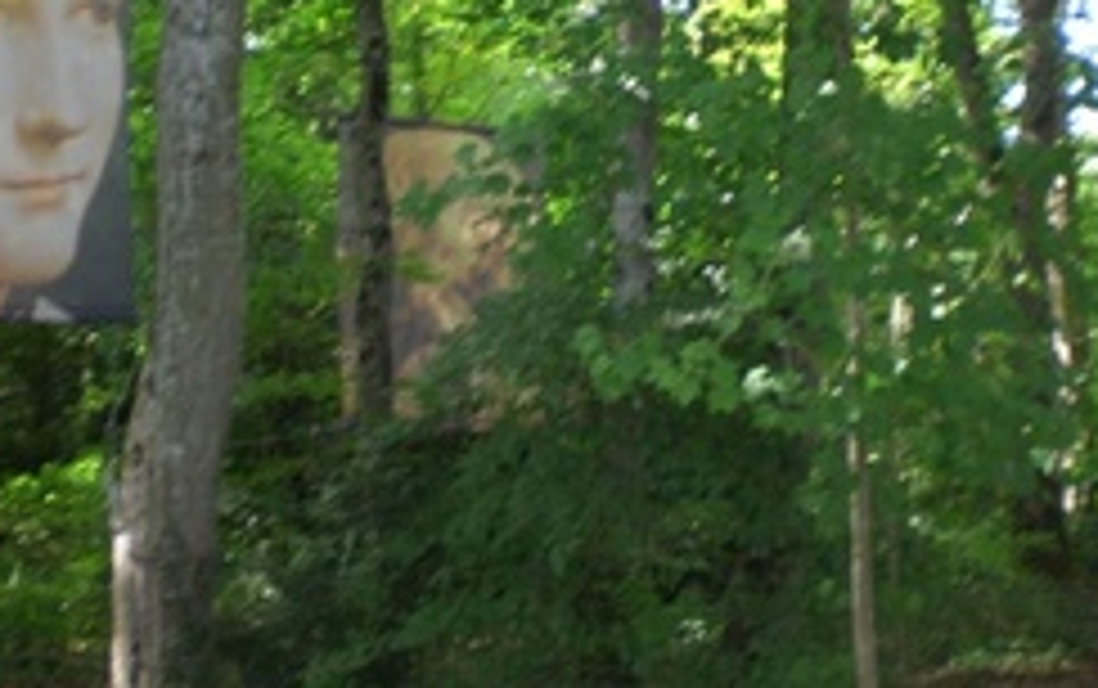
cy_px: 261
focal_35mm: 66
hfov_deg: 31.0
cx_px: 626
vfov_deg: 19.7
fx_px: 1977
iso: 200
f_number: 3.1
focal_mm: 6.3
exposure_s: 1/60
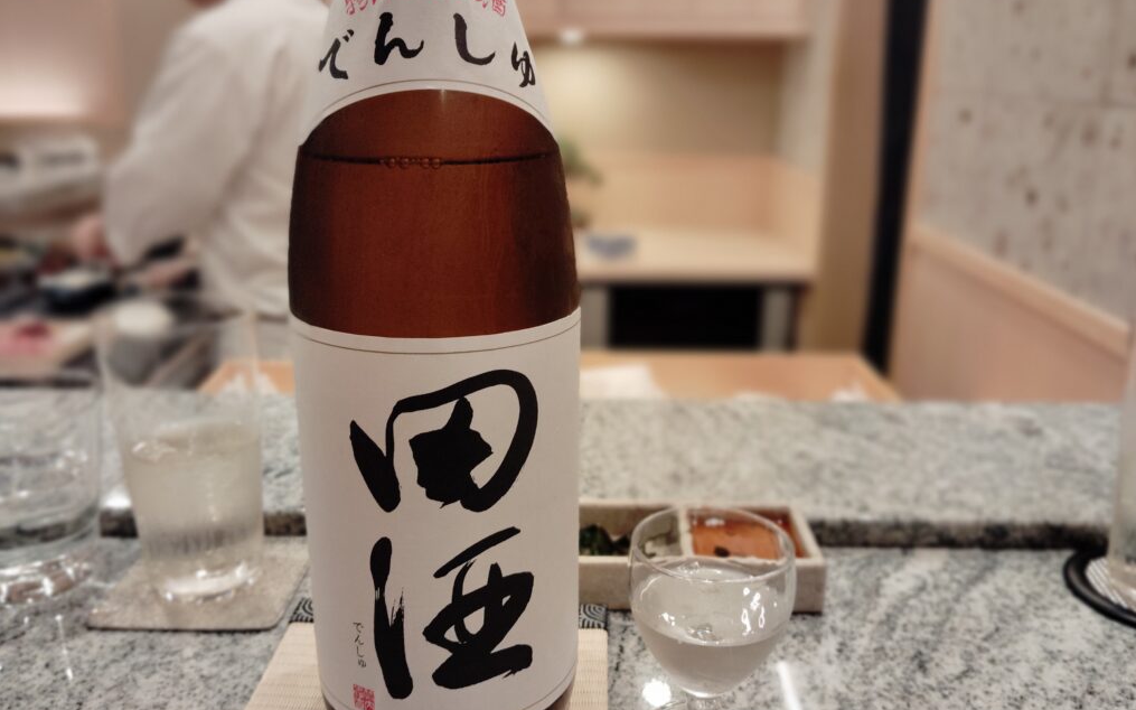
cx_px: 572
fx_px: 929
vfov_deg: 41.8
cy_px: 363
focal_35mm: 30
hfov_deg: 62.9
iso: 167
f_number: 1.8
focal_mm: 4.22
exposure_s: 1/33.3
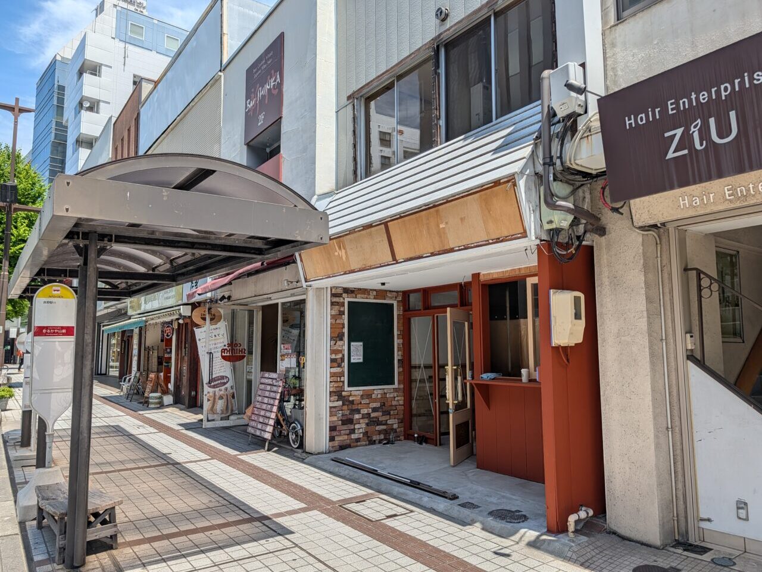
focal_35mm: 24
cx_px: 381
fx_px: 528
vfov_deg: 56.8
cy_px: 286
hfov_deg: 71.6
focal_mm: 6.9
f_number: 1.68
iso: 20
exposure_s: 1/1462
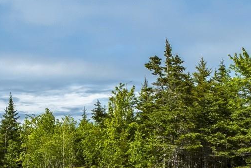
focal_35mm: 48
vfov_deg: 27.3
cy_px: 146
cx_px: 89
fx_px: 335
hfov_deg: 40.7
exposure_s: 1/2000
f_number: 6.3
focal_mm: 10
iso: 400
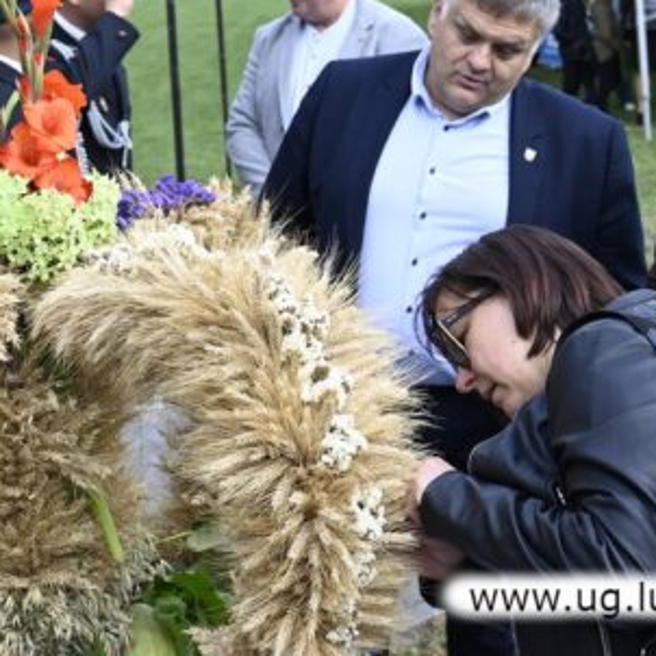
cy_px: 239
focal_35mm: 71
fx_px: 1522
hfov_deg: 24.1
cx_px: 193
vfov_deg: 24.2
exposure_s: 1/250
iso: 200
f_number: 5
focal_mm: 28
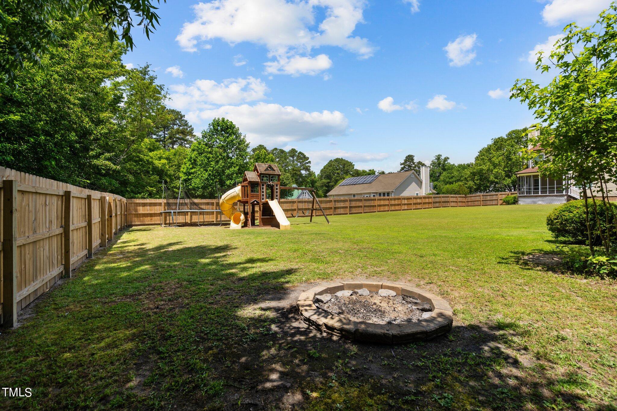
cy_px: 206
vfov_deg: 73.7
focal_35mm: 16
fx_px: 274
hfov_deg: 96.7
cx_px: 308
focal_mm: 16
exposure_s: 1/125
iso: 100
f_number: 5.6
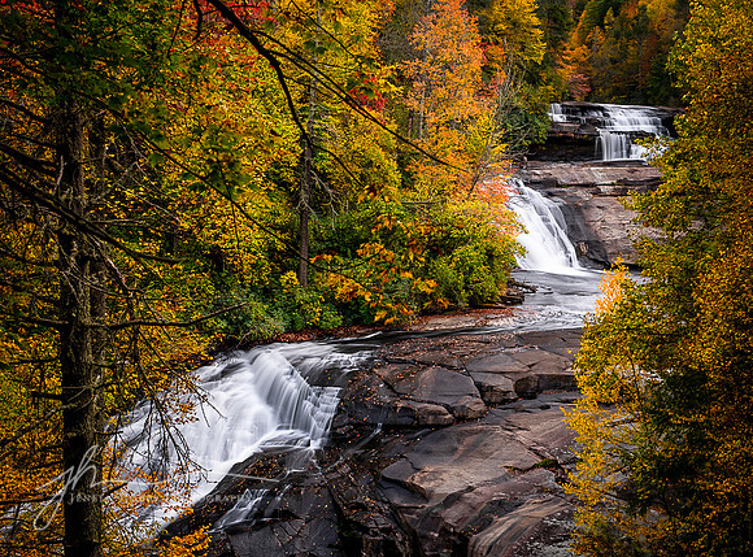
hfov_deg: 30.7
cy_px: 293
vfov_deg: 23.0
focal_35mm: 63
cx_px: 390
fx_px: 1369
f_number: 6.3
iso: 200
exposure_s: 4
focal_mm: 56
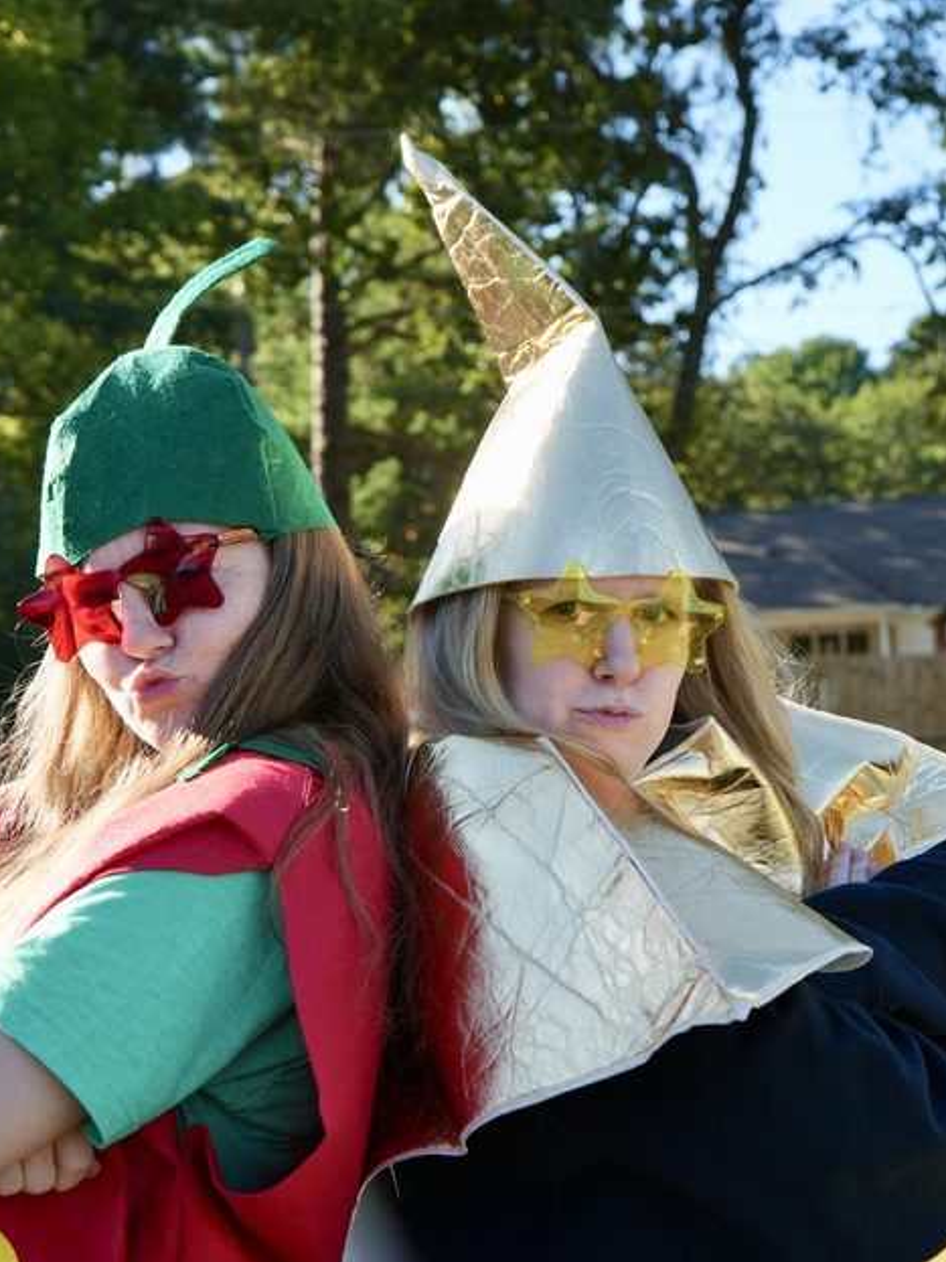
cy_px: 690
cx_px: 630
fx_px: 2479
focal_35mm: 68
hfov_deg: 21.5
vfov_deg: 28.6
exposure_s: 1/160
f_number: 5.6
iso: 100
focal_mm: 43
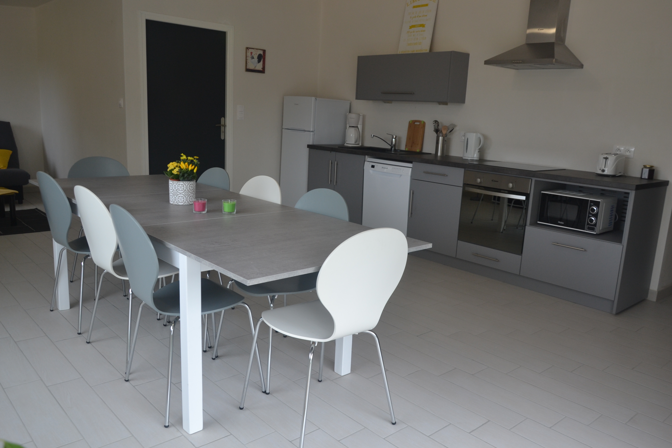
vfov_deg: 47.9
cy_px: 224
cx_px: 336
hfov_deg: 67.4
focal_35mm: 27
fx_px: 504
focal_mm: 18
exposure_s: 1/125
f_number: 5.6
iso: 280
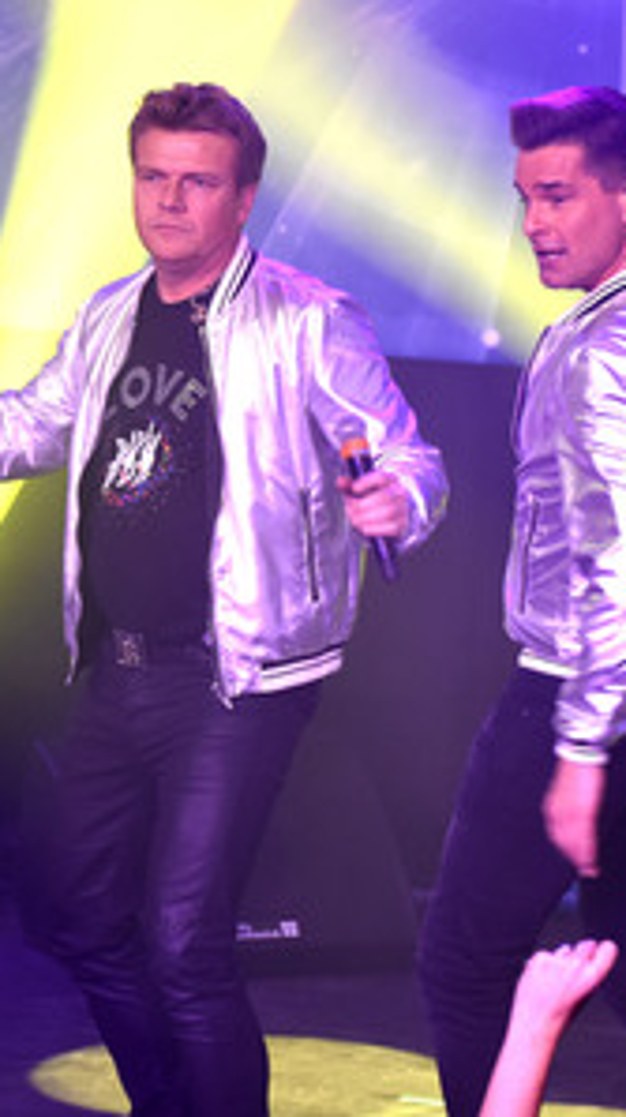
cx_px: 118
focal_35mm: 276
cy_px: 558
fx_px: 8168
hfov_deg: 4.4
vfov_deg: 7.8
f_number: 5.6
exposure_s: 1/125
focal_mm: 116
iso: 800
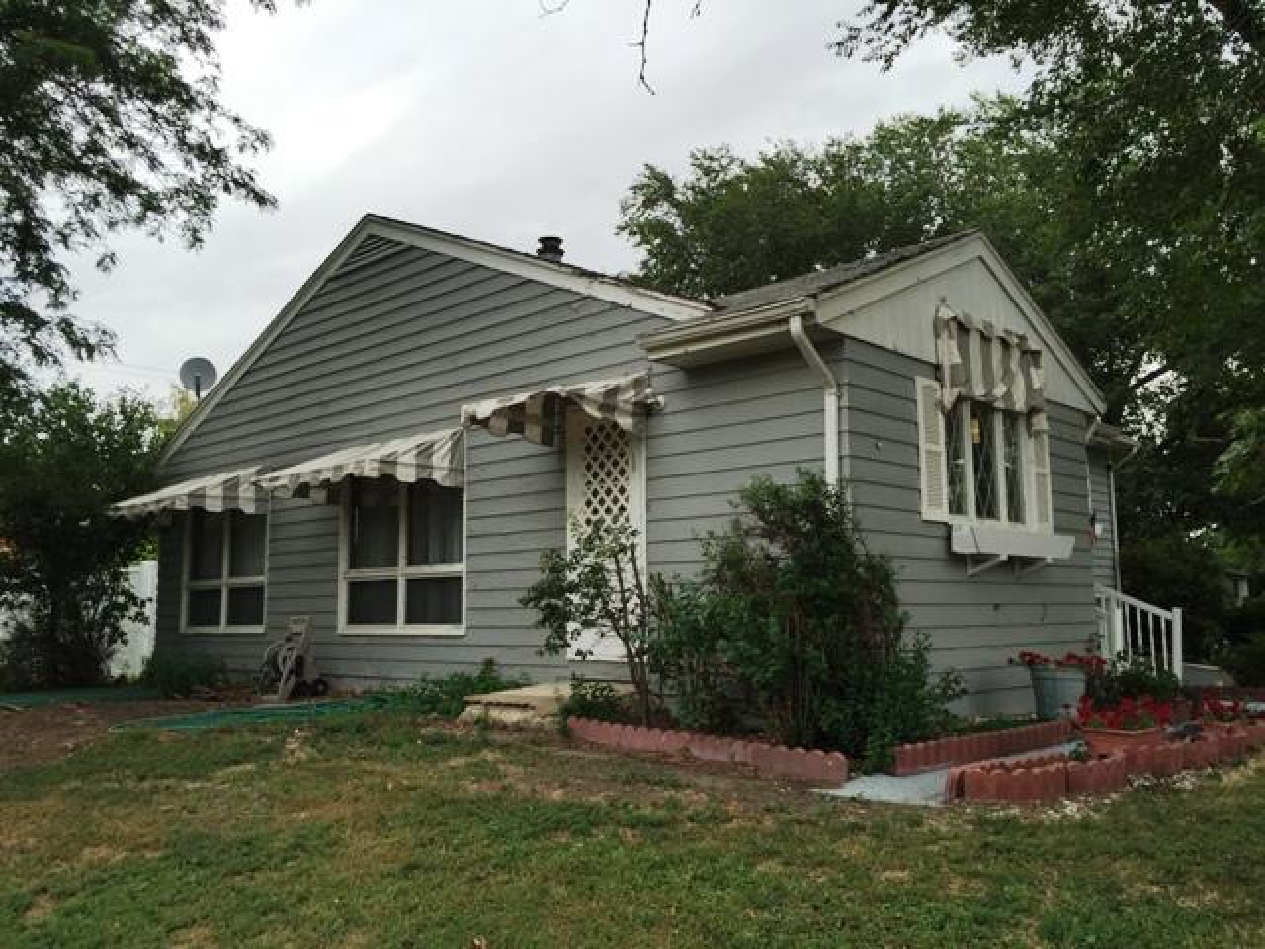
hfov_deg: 61.7
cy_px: 474
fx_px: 1060
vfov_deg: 48.2
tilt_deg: +6.3
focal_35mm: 29
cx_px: 632
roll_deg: +0.3
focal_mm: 4.15
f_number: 2.2
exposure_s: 1/706
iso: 32
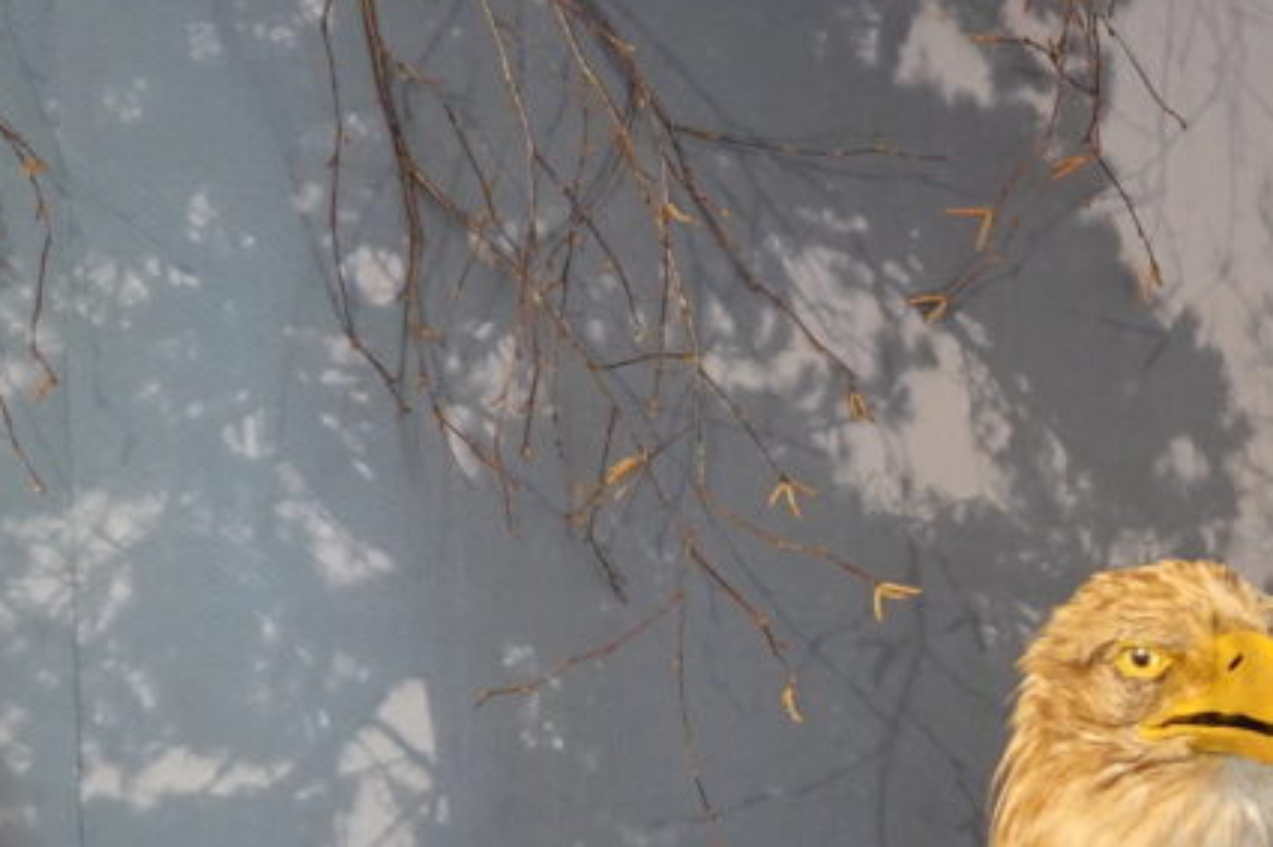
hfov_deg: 13.9
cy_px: 922
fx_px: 4948
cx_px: 1785
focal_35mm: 140
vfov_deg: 9.7
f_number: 2.8
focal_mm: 11.26
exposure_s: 1/40
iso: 800
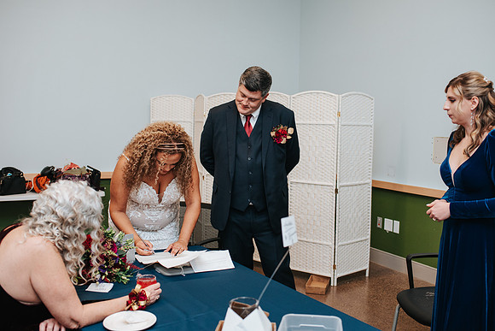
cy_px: 157
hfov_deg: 52.0
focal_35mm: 37
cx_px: 261
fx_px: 507
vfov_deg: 36.1
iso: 800
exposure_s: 1/200
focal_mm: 35
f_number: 2.8
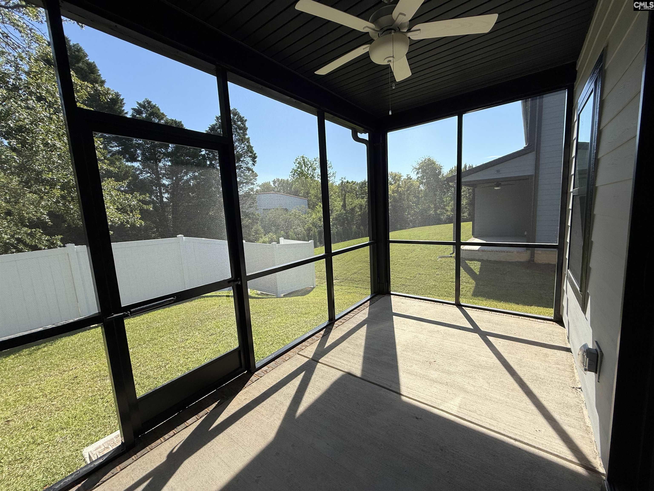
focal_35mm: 14
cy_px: 246
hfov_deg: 102.1
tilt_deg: -6.7
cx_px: 327
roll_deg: +3.0
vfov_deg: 85.7
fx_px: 265
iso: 50
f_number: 2.2
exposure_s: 1/928
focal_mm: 2.22
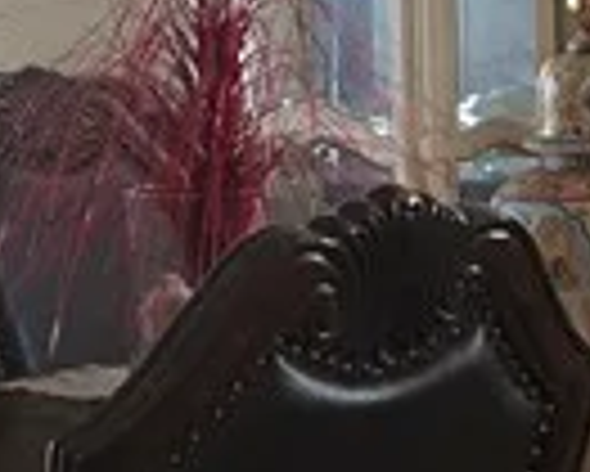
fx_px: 3058
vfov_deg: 8.8
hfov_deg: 10.4
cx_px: 1067
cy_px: 148
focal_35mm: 175
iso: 1000
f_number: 1.8
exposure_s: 1/120
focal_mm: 5.4
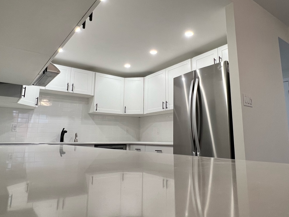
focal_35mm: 24
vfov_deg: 56.7
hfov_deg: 71.5
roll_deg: -0.1
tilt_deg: +11.1
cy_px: 99
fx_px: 200
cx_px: 158
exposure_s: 1/120
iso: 100
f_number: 1.8
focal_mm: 1.57
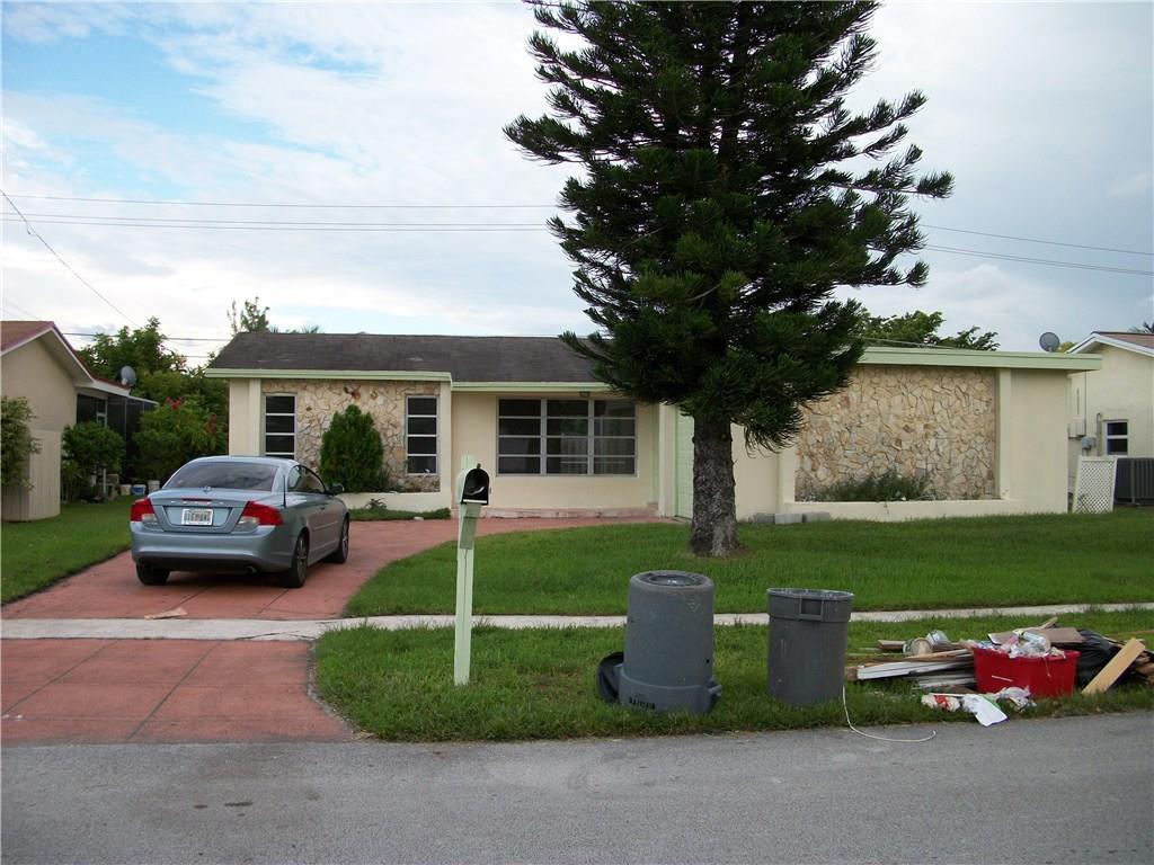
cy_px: 432
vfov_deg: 40.7
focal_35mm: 35
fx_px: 1167
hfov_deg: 52.6
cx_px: 577
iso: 80
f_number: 3.1
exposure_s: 1/250
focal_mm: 6.3
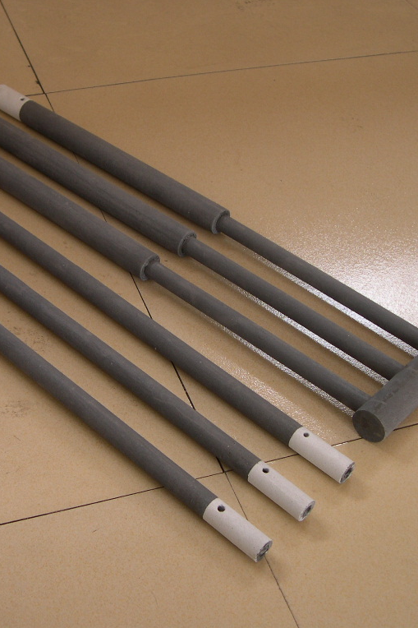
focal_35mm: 53
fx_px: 923
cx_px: 142
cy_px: 313
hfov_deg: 25.4
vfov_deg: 37.5
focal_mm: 8
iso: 100
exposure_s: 1/8.7
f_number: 2.8
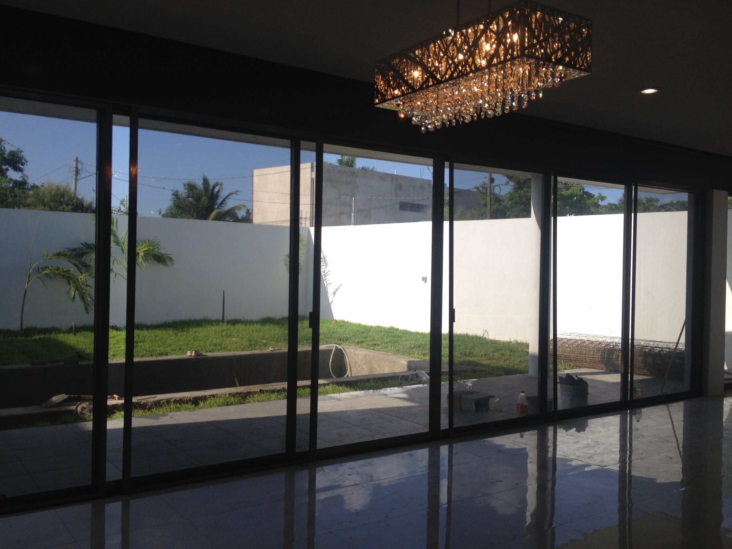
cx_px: 366
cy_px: 274
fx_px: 740
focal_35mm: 35
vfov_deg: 40.7
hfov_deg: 52.6
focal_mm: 4.28
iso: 50
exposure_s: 1/541
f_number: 2.4
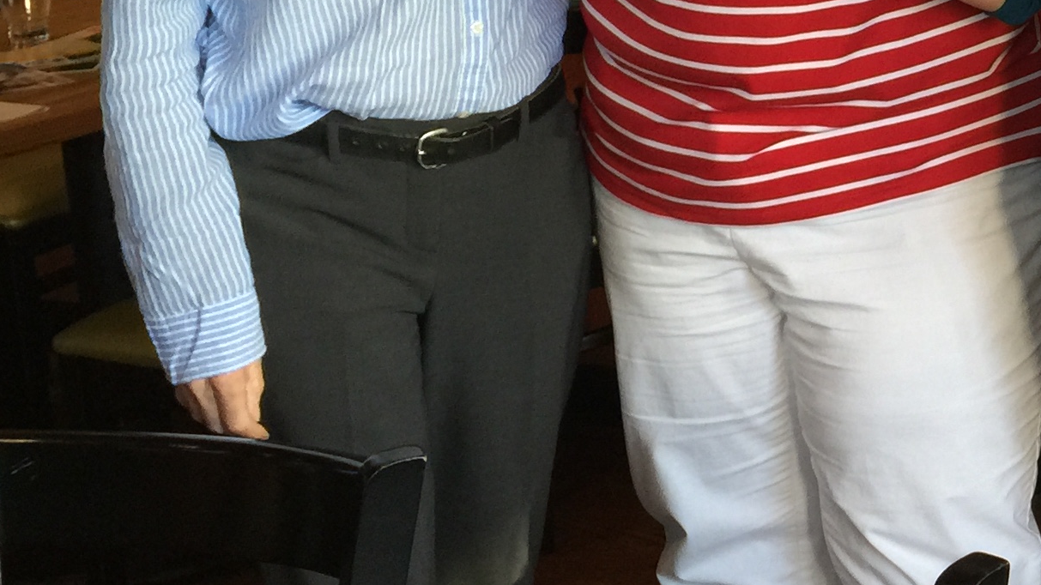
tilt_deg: -11.6
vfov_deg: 14.0
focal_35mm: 85
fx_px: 2346
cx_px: 1341
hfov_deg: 22.5
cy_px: -28
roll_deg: +0.6
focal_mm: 4.15
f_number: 2.2
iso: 50
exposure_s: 1/15
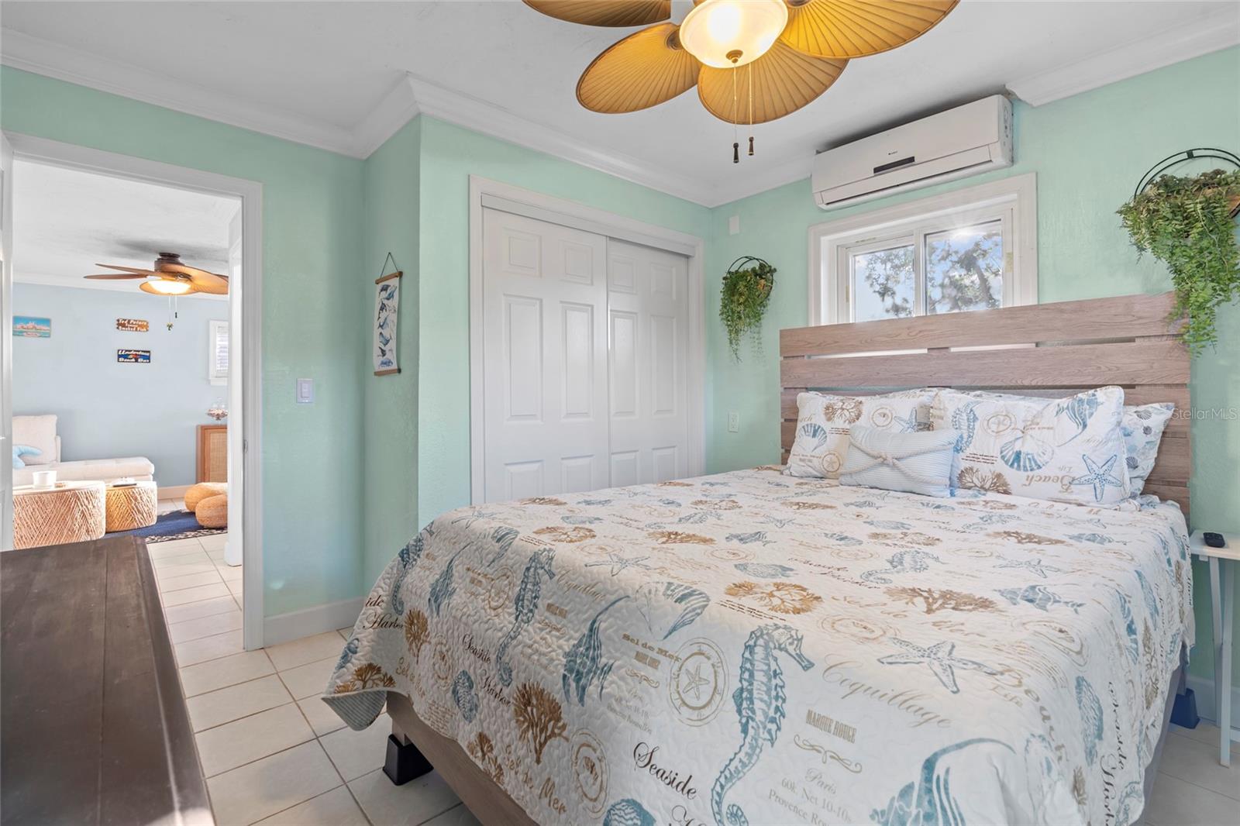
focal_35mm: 16
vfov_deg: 73.7
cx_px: 620
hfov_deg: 96.7
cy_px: 413
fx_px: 551
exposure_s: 4
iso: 250
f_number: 9
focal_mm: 16
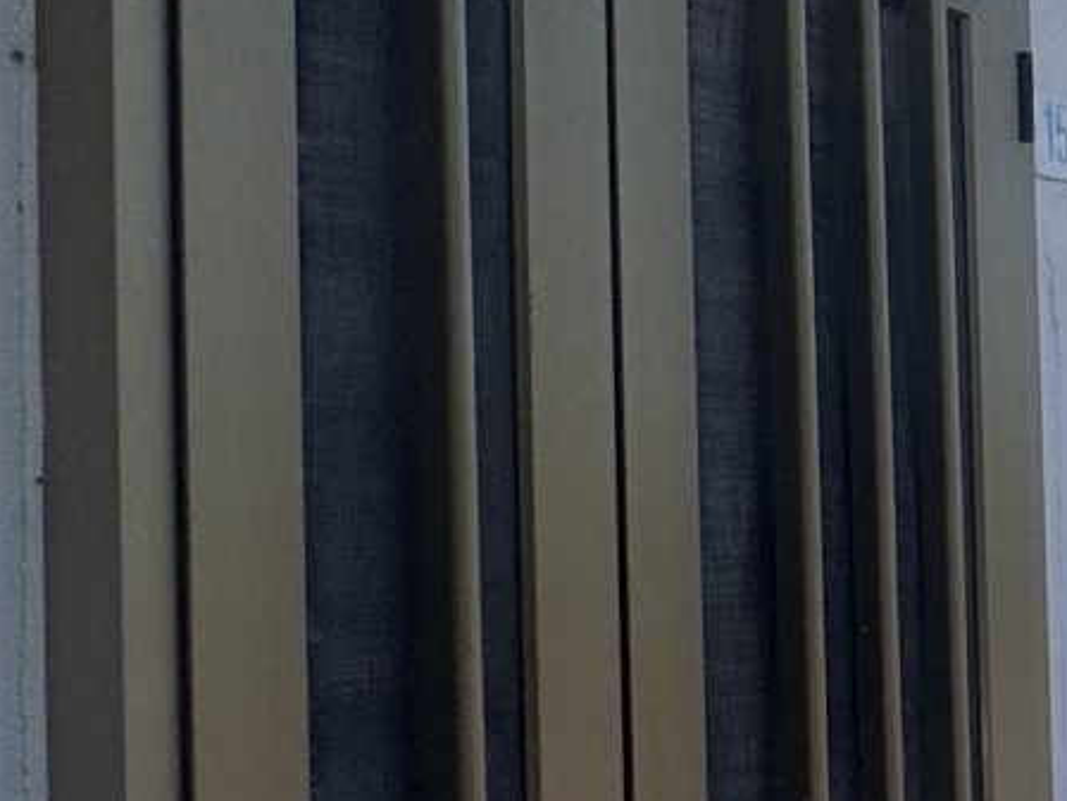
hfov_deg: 15.3
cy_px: 410
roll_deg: +1.7
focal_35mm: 80
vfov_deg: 18.4
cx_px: 2491
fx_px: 2466
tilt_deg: +0.2
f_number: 2.2
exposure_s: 1/1110
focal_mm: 2.22
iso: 40
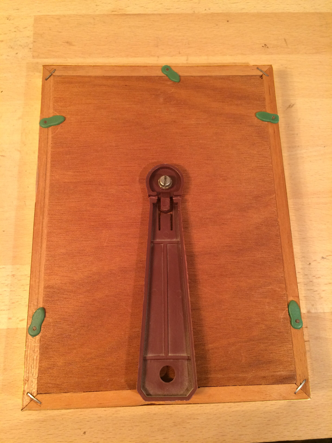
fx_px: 371
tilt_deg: -77.0
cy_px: 222
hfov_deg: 48.2
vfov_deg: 61.7
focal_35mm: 29
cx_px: 166
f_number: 2.2
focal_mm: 4.15
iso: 100
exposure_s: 1/33
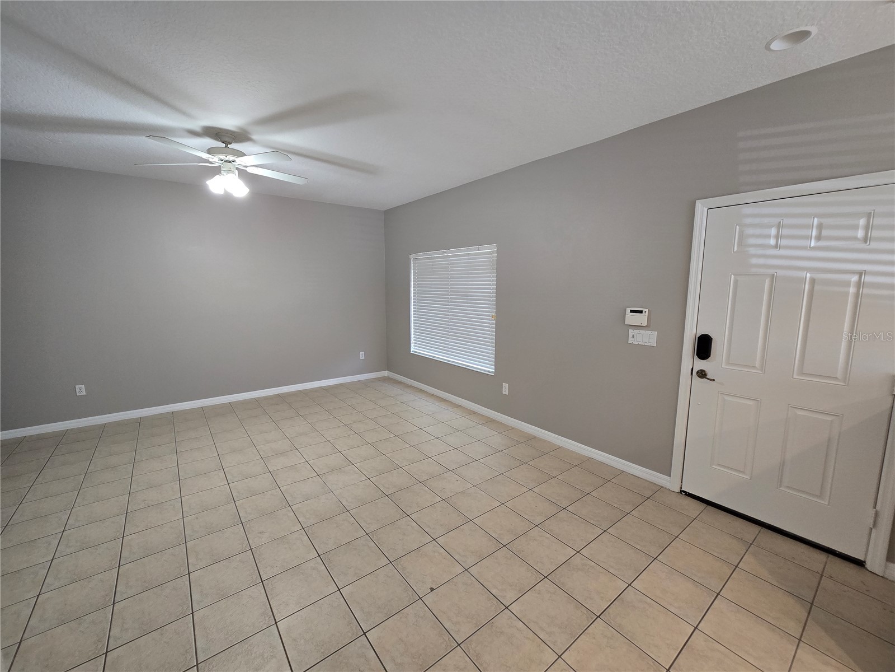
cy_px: 336
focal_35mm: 13
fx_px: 336
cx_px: 448
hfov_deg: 106.2
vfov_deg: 89.9
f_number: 2.2
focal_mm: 2.2
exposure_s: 1/60
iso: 160
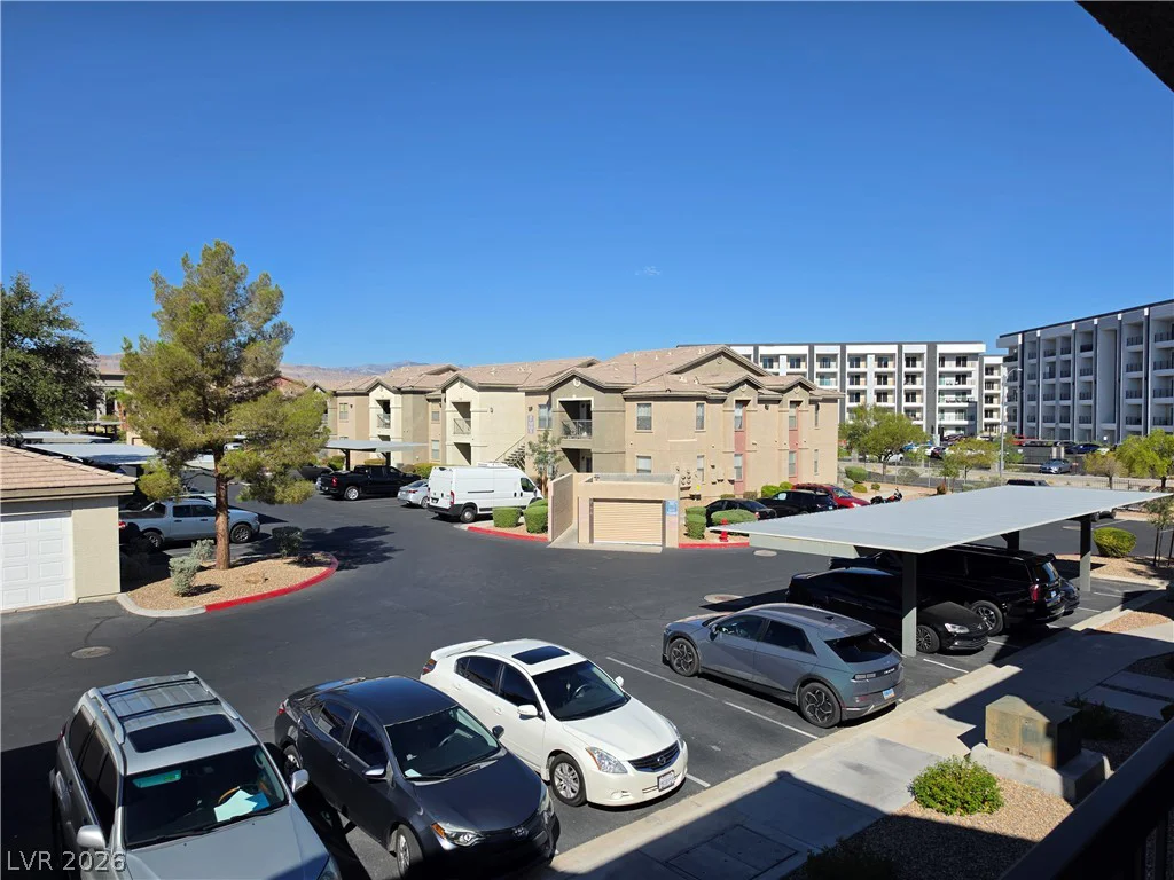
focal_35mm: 23
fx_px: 780
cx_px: 587
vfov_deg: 58.9
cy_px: 440
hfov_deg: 73.9
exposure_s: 1/7939
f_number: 1.4
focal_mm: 6.5
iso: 50
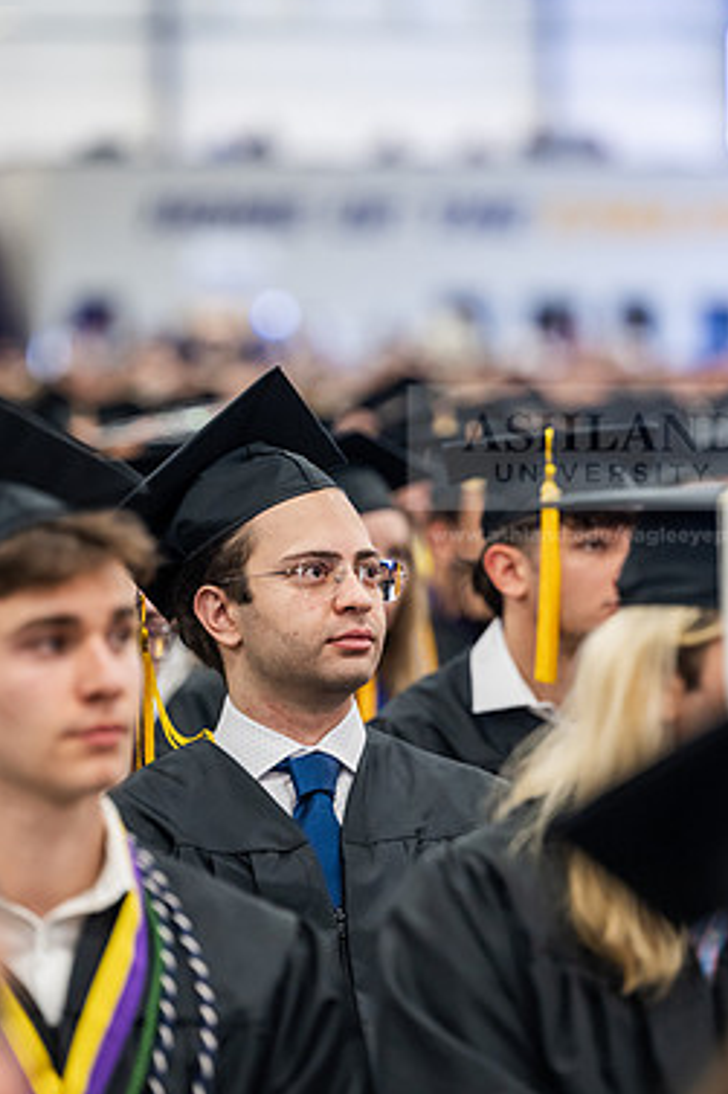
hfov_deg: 7.2
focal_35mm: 191
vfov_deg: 10.8
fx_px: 5799
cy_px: 566
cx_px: 363
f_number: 3.2
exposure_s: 1/200
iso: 2500
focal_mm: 160
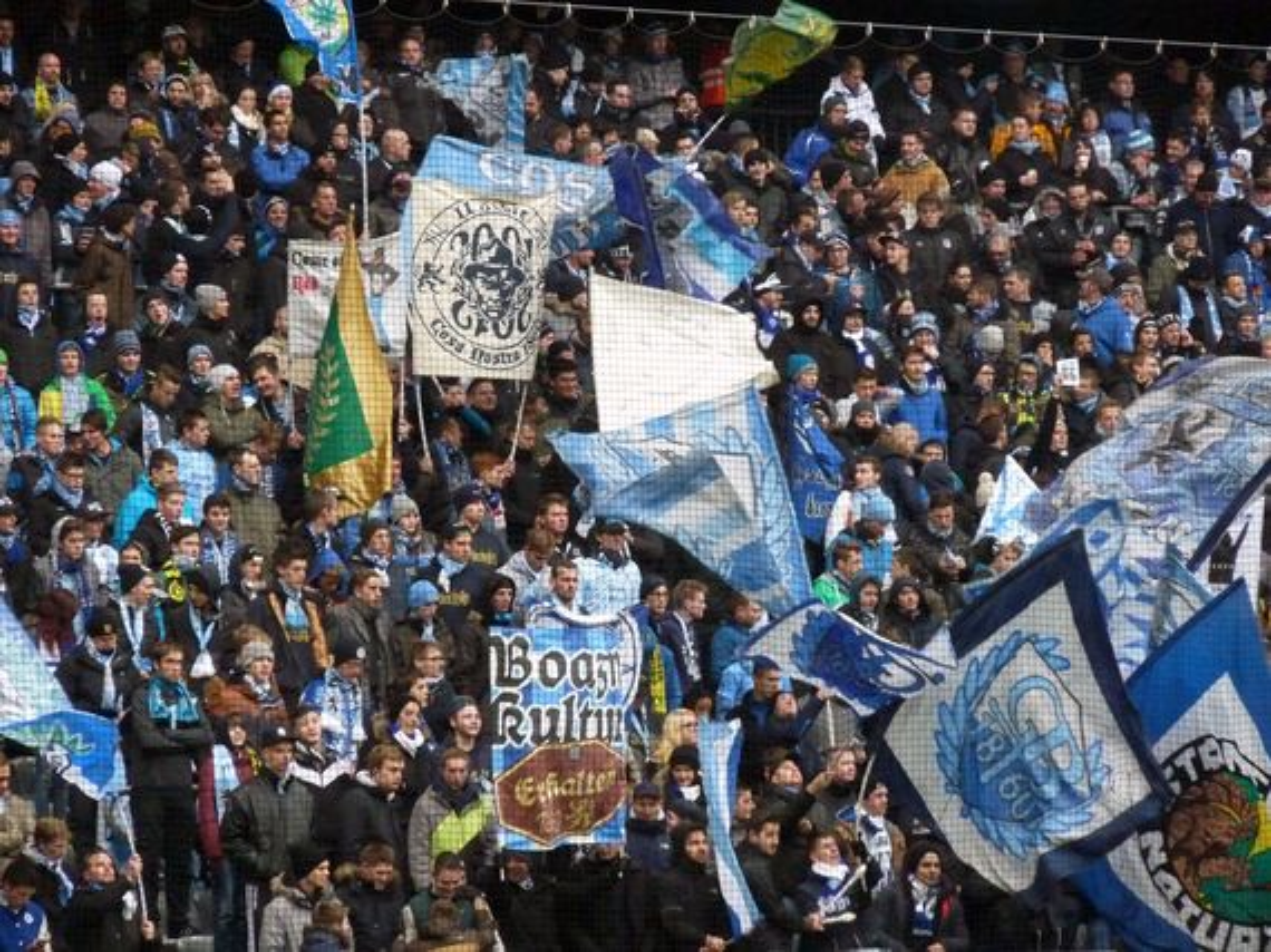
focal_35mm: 269
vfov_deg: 5.5
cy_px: 476
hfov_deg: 7.4
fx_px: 9873
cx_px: 636
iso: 800
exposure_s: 1/250
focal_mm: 47.8
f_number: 3.7
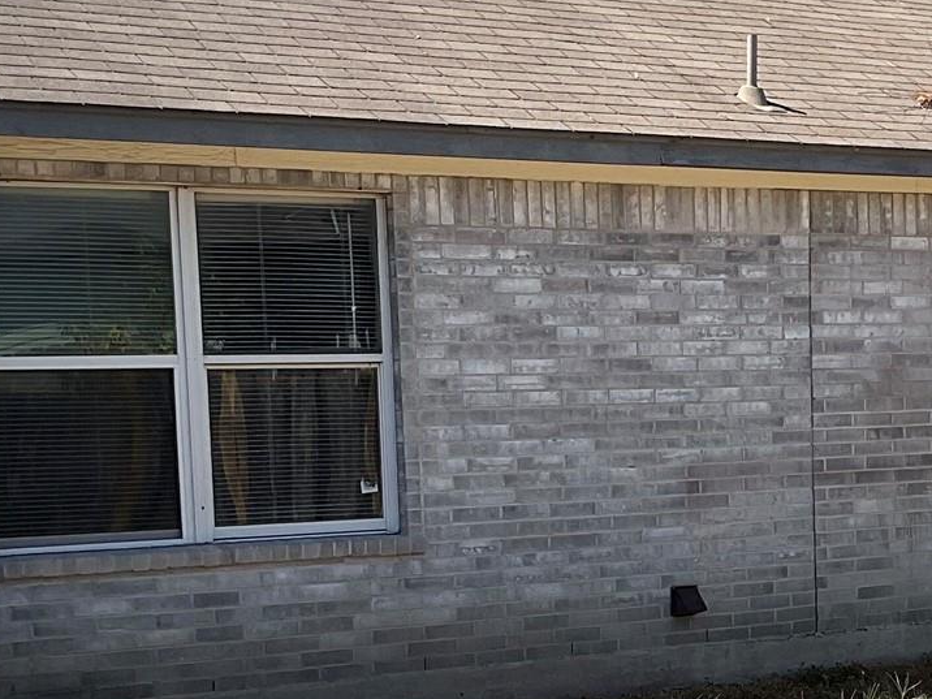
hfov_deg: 23.1
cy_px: 608
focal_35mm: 83
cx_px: 798
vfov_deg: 17.6
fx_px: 2235
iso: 16
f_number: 1.8
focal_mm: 3
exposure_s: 1/1342
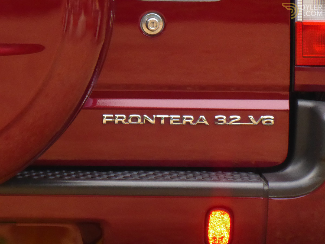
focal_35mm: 500
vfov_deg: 3.0
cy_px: 122
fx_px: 4694
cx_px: 162
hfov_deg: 4.0
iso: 800
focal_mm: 89.6
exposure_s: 1/125
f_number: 6
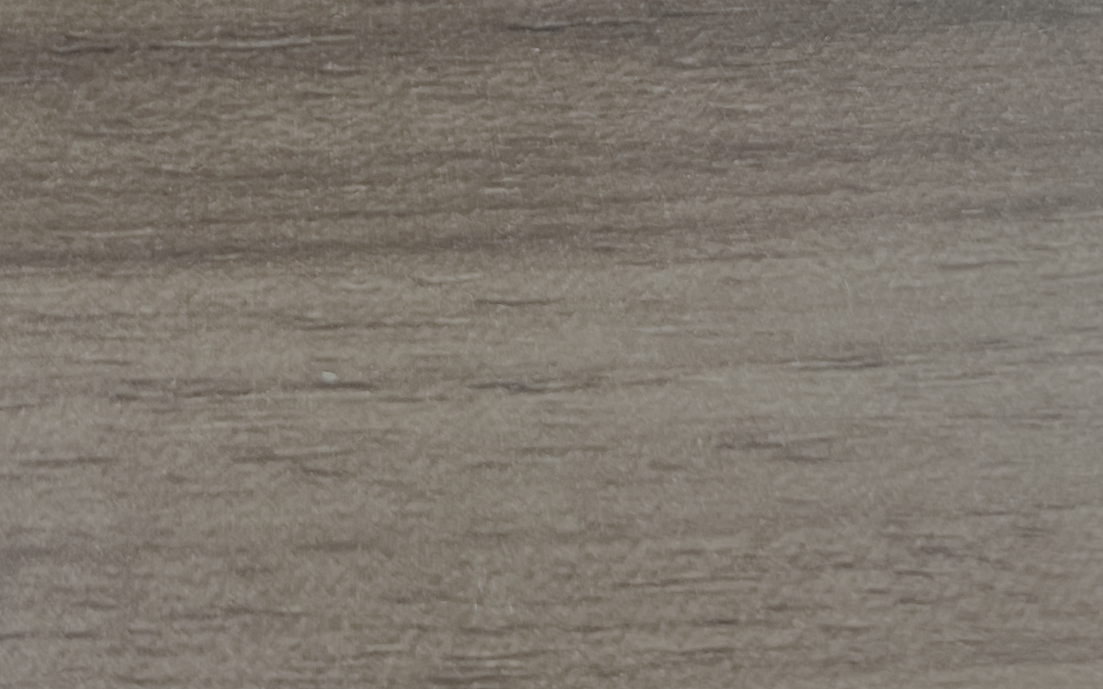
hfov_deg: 27.1
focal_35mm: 75
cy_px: -794
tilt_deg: -84.7
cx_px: 253
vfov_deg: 13.9
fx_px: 2254
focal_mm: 5.7
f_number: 1.5
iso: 500
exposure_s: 1/59
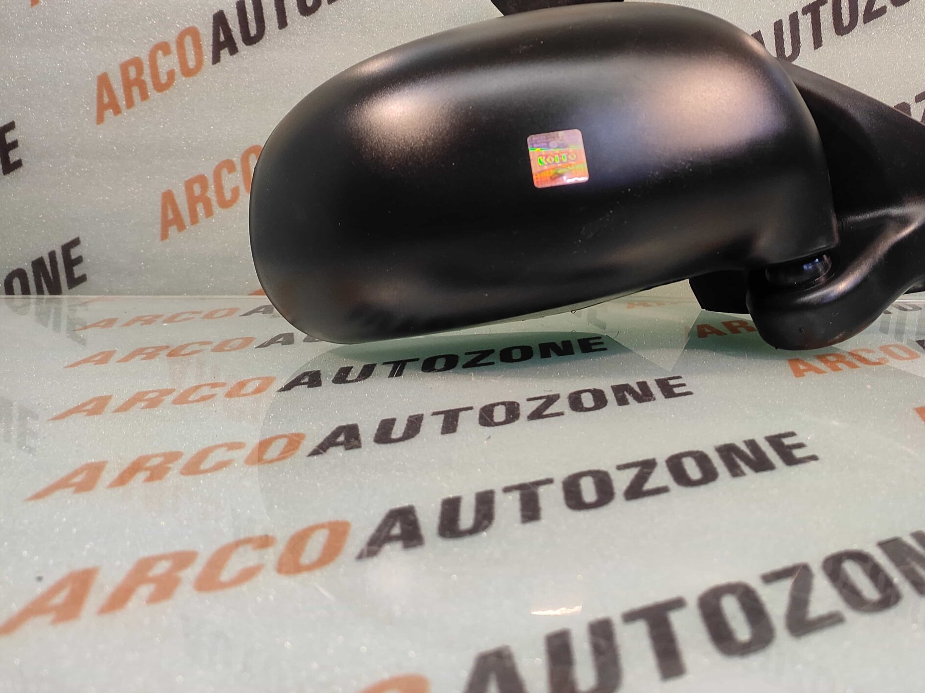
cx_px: 599
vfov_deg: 57.5
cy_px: 228
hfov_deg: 72.2
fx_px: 615
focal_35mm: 23
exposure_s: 1/50
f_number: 1.79
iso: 298
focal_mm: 4.74
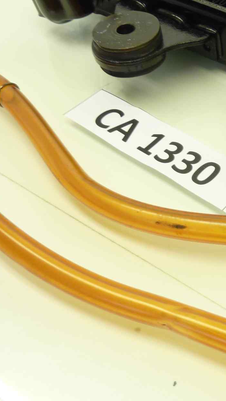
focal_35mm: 56
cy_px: 164
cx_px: 255
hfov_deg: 20.3
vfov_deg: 37.1
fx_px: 597
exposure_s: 1/20
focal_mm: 4.1
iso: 80
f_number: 3.3
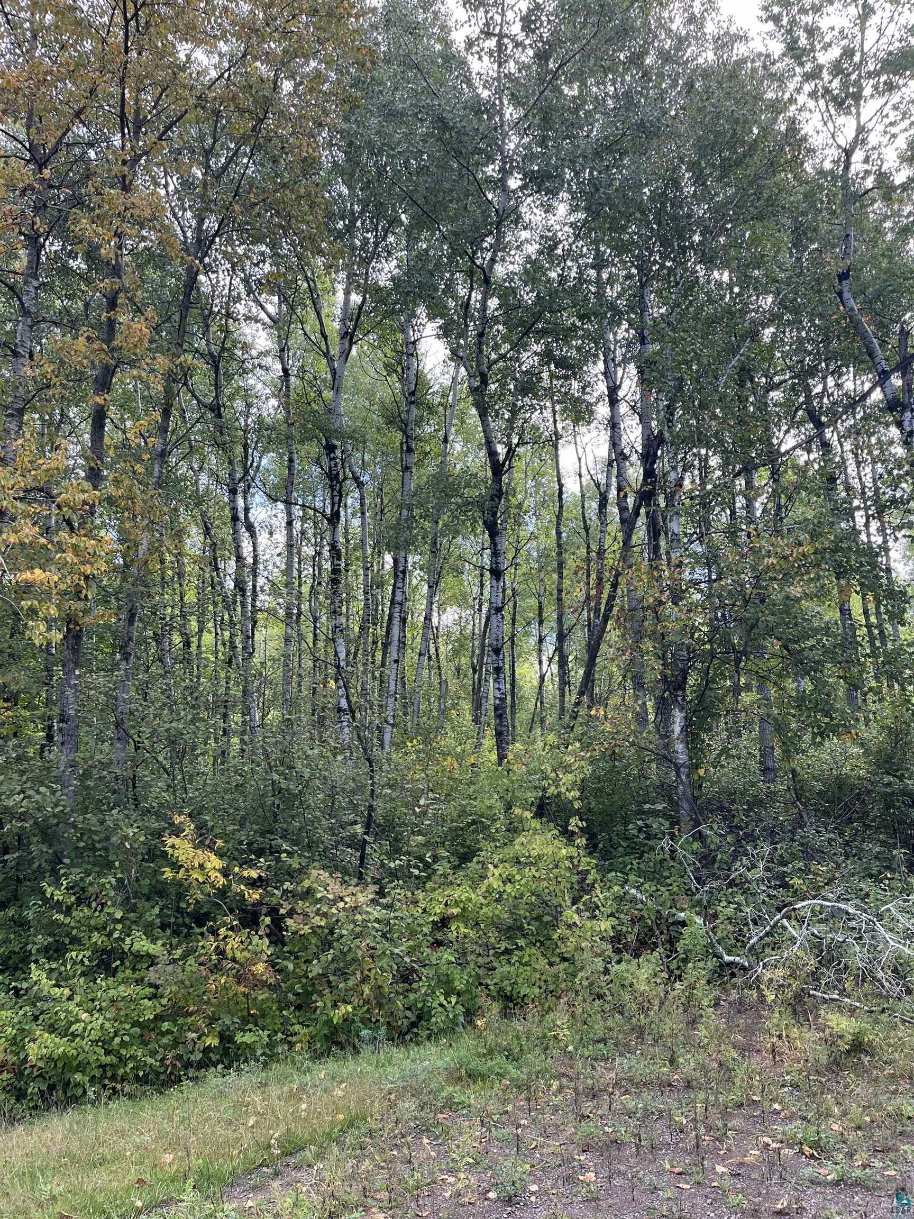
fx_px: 915
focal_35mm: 26
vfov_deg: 67.3
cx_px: 457
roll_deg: +2.4
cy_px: 610
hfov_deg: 53.1
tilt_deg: +14.1
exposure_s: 1/520
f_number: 1.6
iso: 50
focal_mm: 5.1
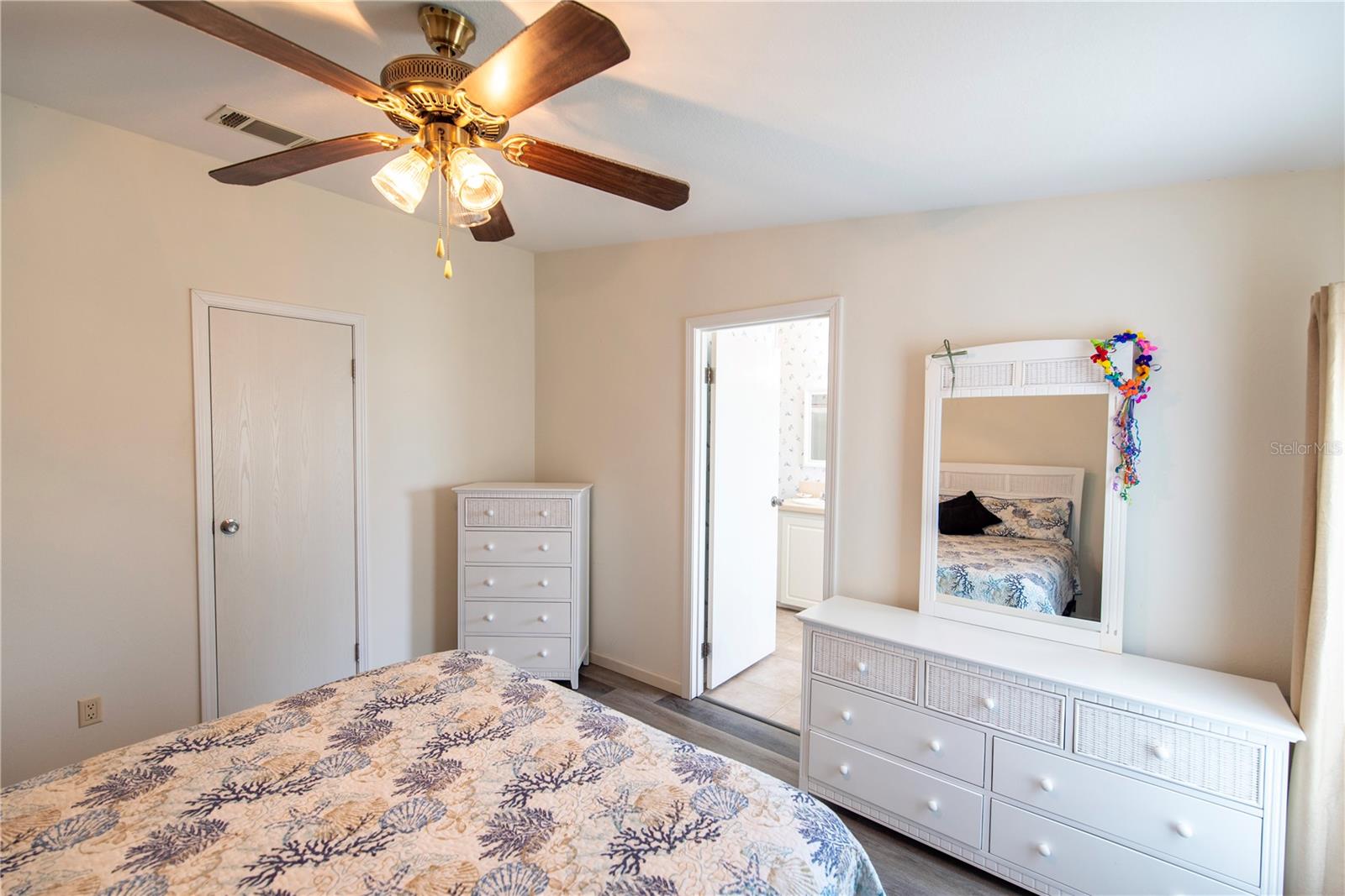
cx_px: 672
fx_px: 560
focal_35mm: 15
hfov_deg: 100.4
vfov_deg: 77.3
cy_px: 448
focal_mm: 15
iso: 100
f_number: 4
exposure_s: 1/60
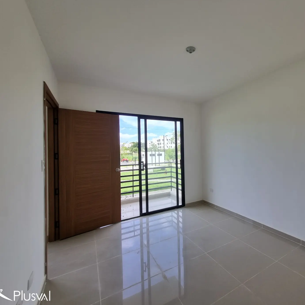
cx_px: 194
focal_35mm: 16
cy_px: 146
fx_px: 159
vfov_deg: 87.4
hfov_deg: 85.4
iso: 50
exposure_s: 1/228
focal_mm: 1.74
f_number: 2.2
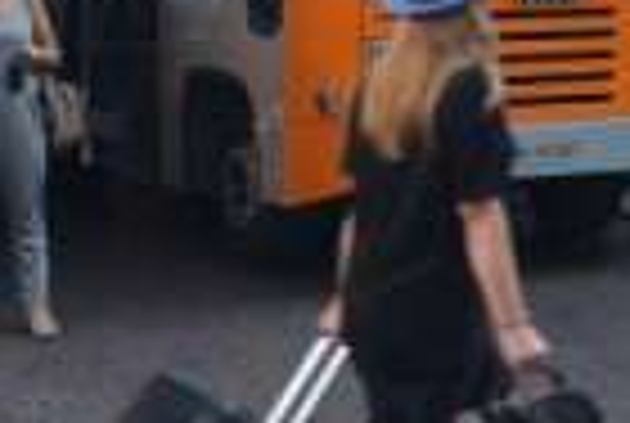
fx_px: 2403
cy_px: -126
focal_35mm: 137
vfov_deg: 9.9
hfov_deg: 14.7
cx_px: 608
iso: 125
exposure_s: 1/60
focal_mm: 24
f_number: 4
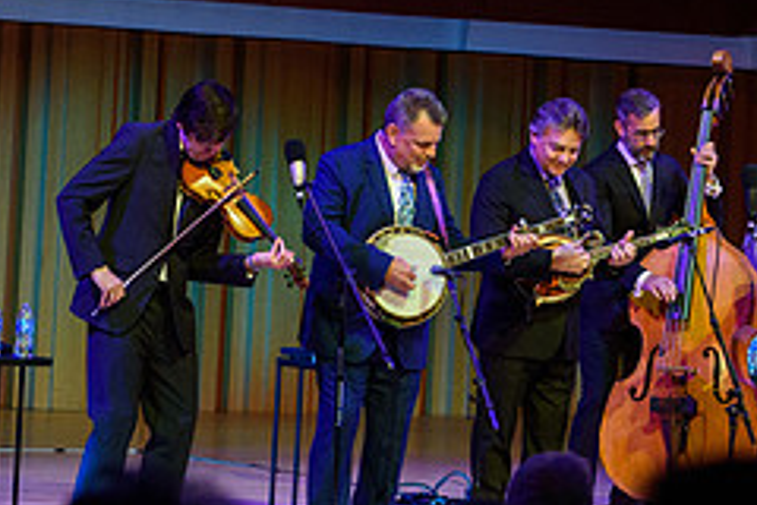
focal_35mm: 198
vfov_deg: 6.9
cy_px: 173
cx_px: 731
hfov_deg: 10.3
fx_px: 4163
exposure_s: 1/250
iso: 2500
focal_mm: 70
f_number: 5
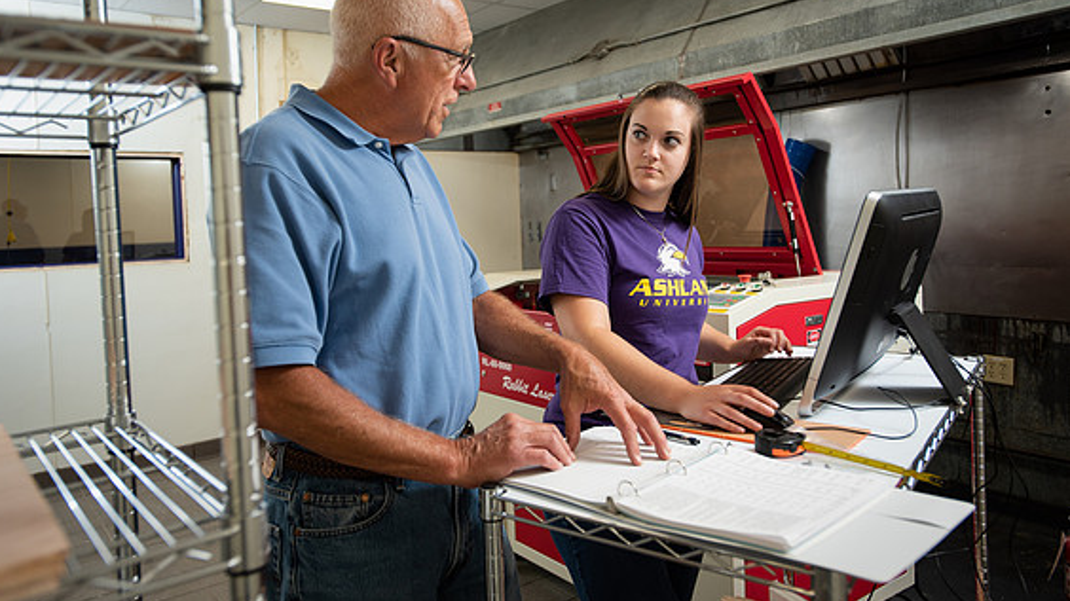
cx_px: 524
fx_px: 794
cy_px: 247
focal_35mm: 28
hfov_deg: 67.9
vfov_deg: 41.3
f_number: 4
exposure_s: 1/200
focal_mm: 26
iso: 400
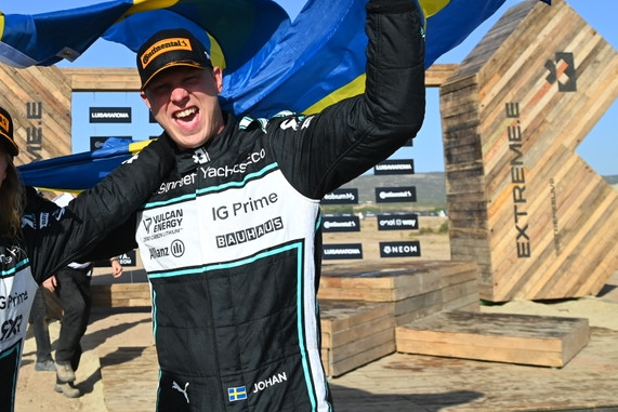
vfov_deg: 31.6
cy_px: 134
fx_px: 721
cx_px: 118
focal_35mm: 42
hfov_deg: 44.0
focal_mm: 24
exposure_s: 1/1250
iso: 250
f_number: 5.6
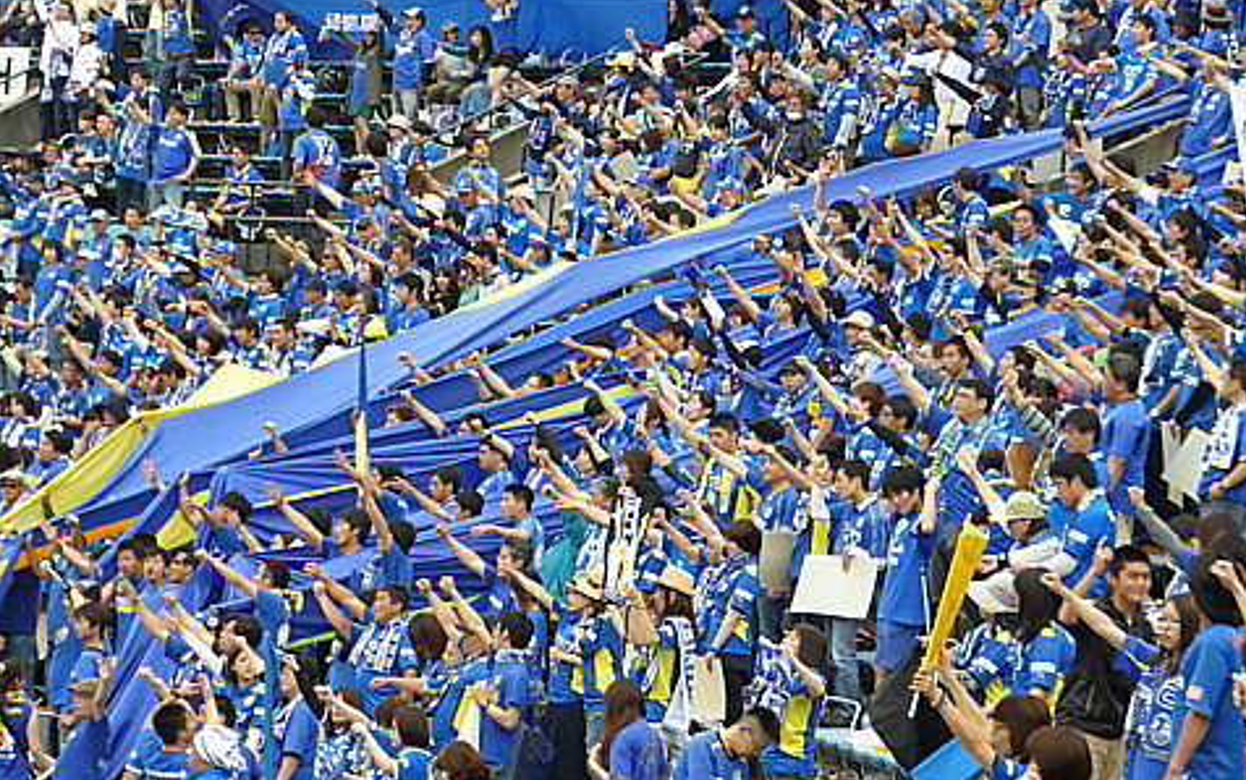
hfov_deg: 11.1
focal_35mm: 188
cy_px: 356
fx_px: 6387
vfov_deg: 7.0
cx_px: 626
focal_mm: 31.3
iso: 400
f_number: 5.4
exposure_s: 1/200
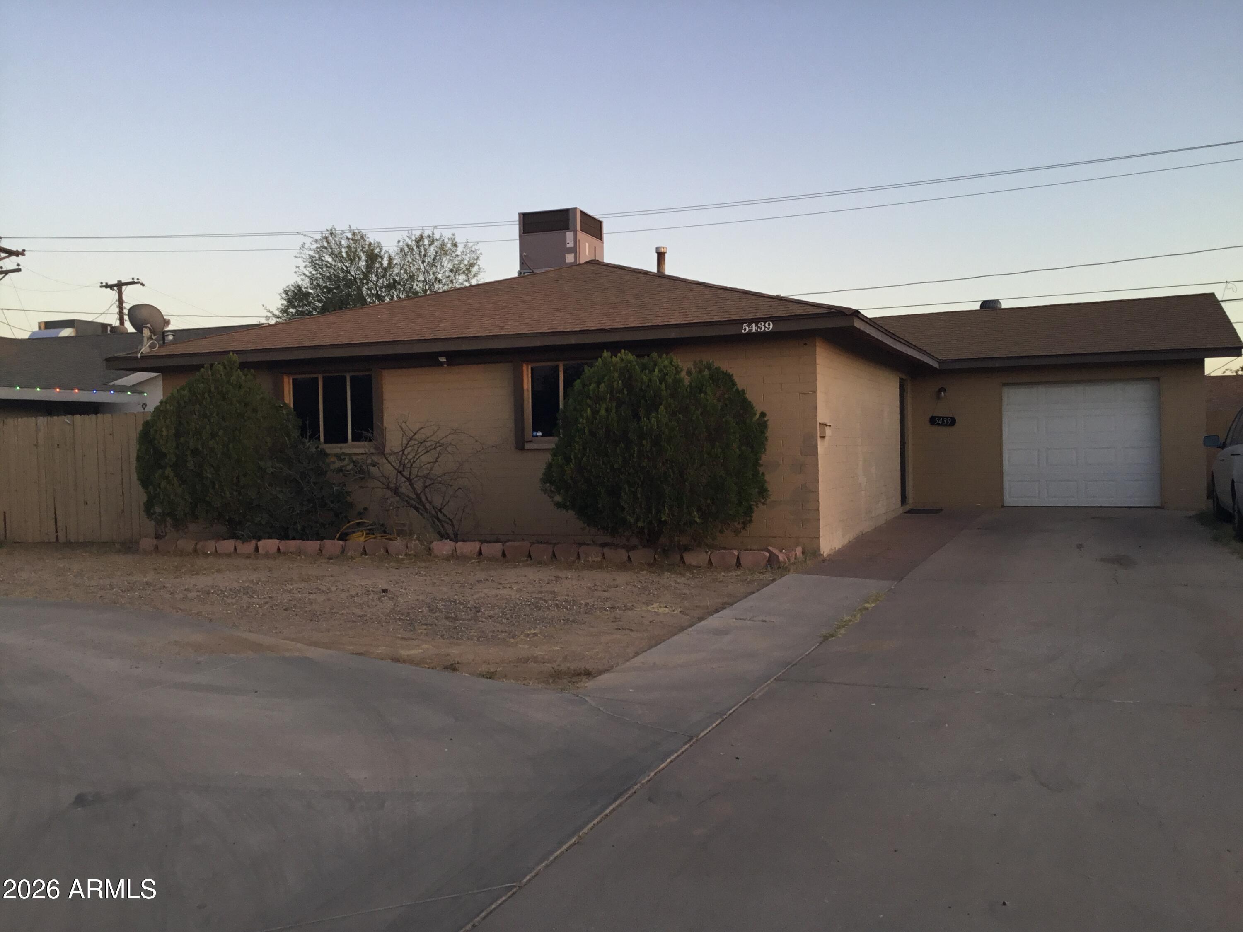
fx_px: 1113
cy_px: 466
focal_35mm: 31
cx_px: 622
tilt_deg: -0.9
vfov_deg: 45.4
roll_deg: +1.4
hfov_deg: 58.4
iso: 32
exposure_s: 1/120
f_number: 2.4
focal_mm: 3.3
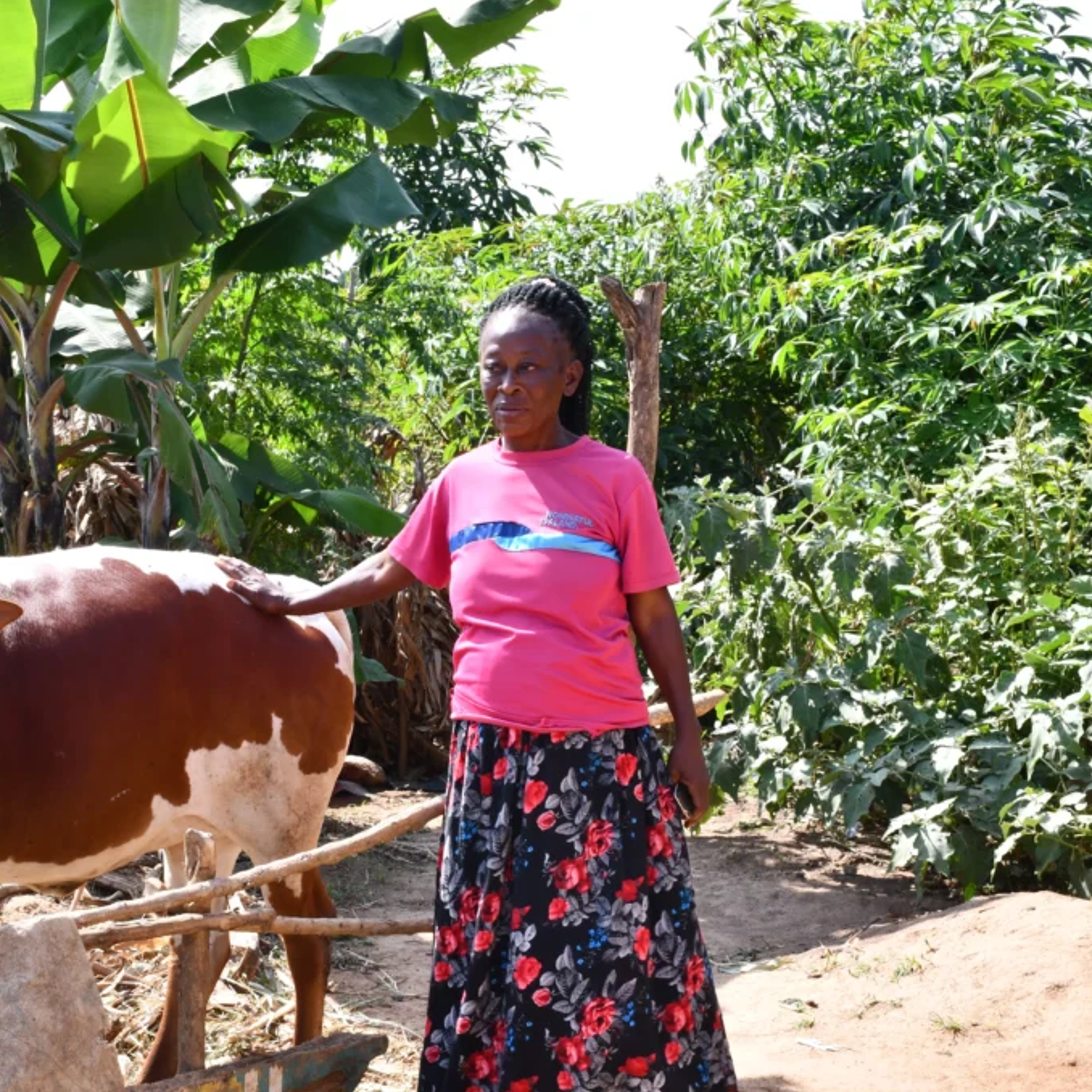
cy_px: 548
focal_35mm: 77
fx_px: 2748
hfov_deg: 22.4
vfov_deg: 22.5
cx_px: 411
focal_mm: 40
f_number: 16
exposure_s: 1/100
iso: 400
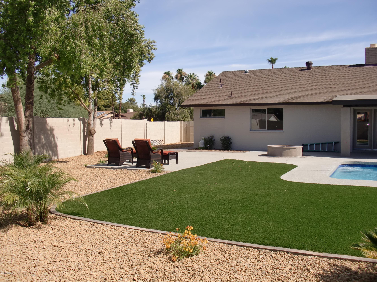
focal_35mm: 36
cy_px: 141
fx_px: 392
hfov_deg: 51.4
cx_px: 188
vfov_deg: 39.7
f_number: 7.9
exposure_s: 1/160
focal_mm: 6.3
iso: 64
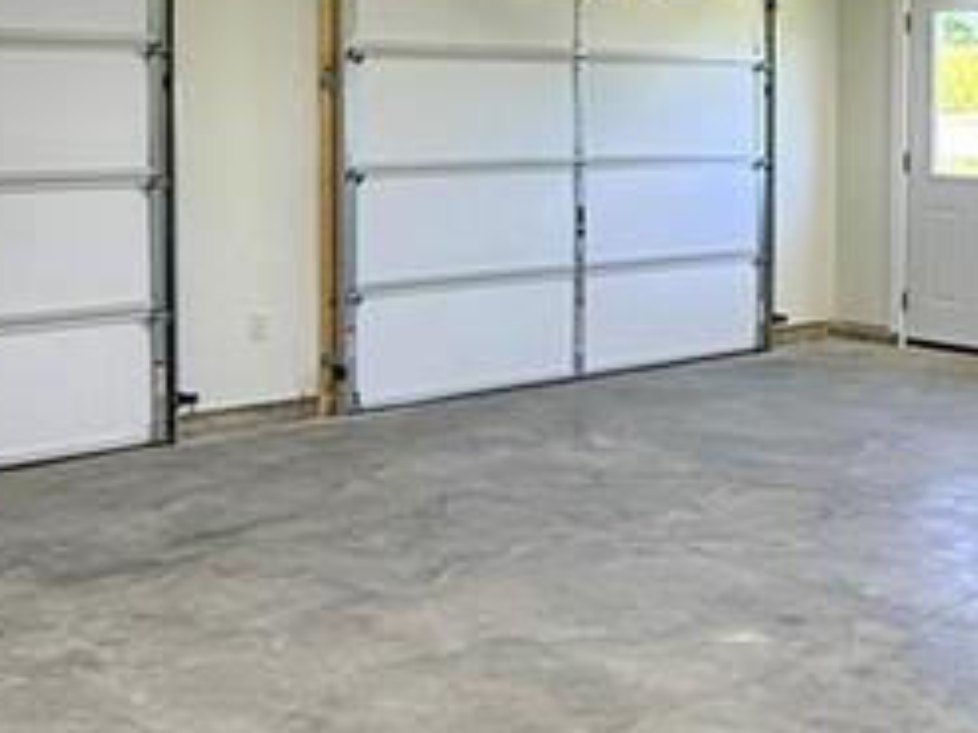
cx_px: 701
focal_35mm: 58
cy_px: 135
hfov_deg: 32.8
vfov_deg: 24.8
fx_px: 1638
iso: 100
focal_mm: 2.22
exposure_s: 1/120
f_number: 2.2
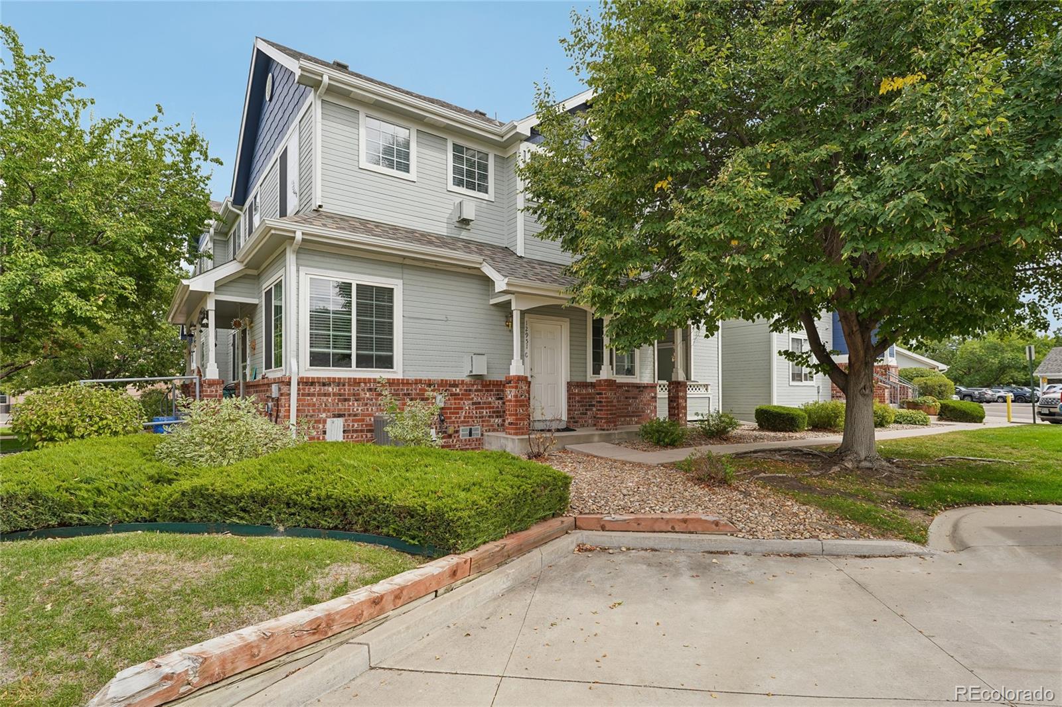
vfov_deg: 69.8
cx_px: 531
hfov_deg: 92.6
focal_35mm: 17
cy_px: 354
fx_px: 507
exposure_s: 1/80
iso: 100
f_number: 8
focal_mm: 17.2
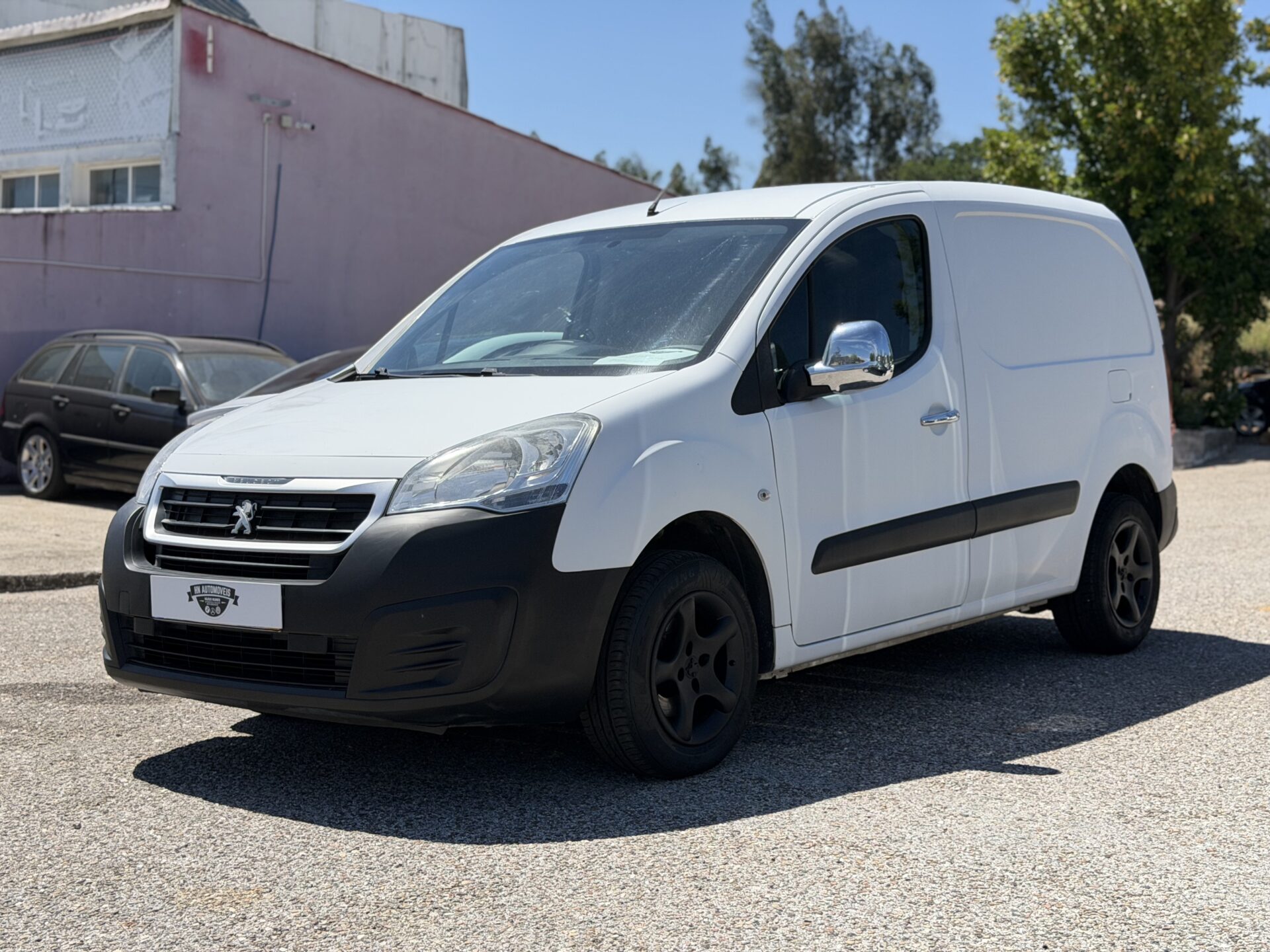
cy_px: 476
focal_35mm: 48
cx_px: 635
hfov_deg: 39.7
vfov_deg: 30.3
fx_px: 1761
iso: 80
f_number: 1.78
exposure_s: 1/5208
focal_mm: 6.76
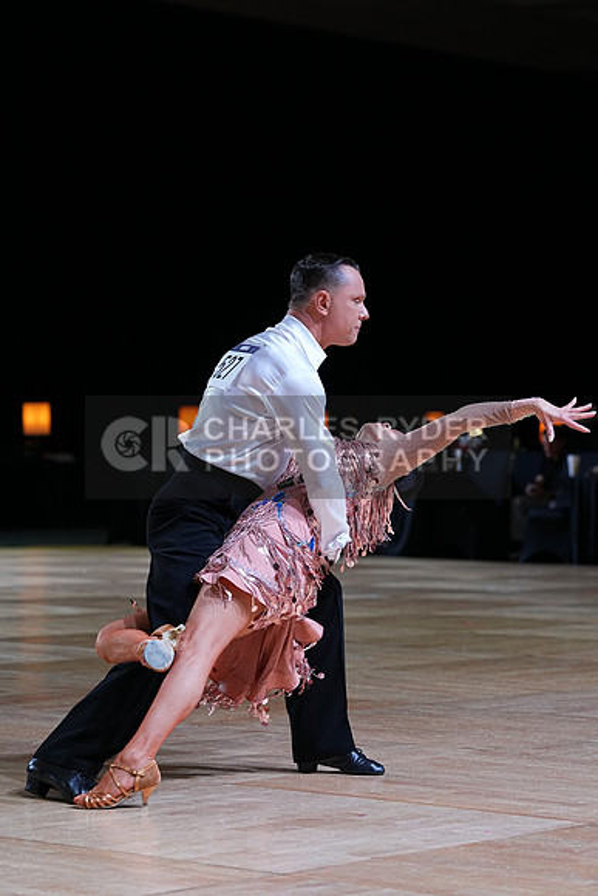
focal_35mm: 114
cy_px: 448
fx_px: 2839
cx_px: 299
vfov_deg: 17.9
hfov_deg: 12.0
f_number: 4
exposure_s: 1/400
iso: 800
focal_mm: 114
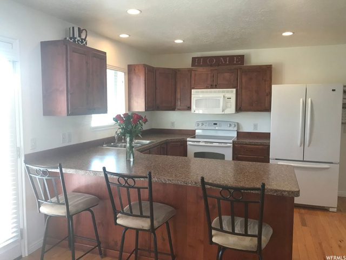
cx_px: 173
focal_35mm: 28
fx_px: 280
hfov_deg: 63.4
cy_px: 130
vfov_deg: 49.7
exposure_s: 1/30
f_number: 1.8
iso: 25
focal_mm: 3.99
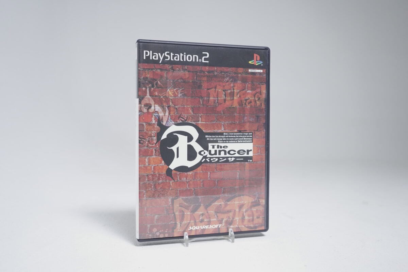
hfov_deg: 58.7
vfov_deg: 41.1
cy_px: 136
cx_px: 204
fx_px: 363
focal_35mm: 32
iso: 640
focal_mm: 32
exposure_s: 1/20
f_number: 5.6
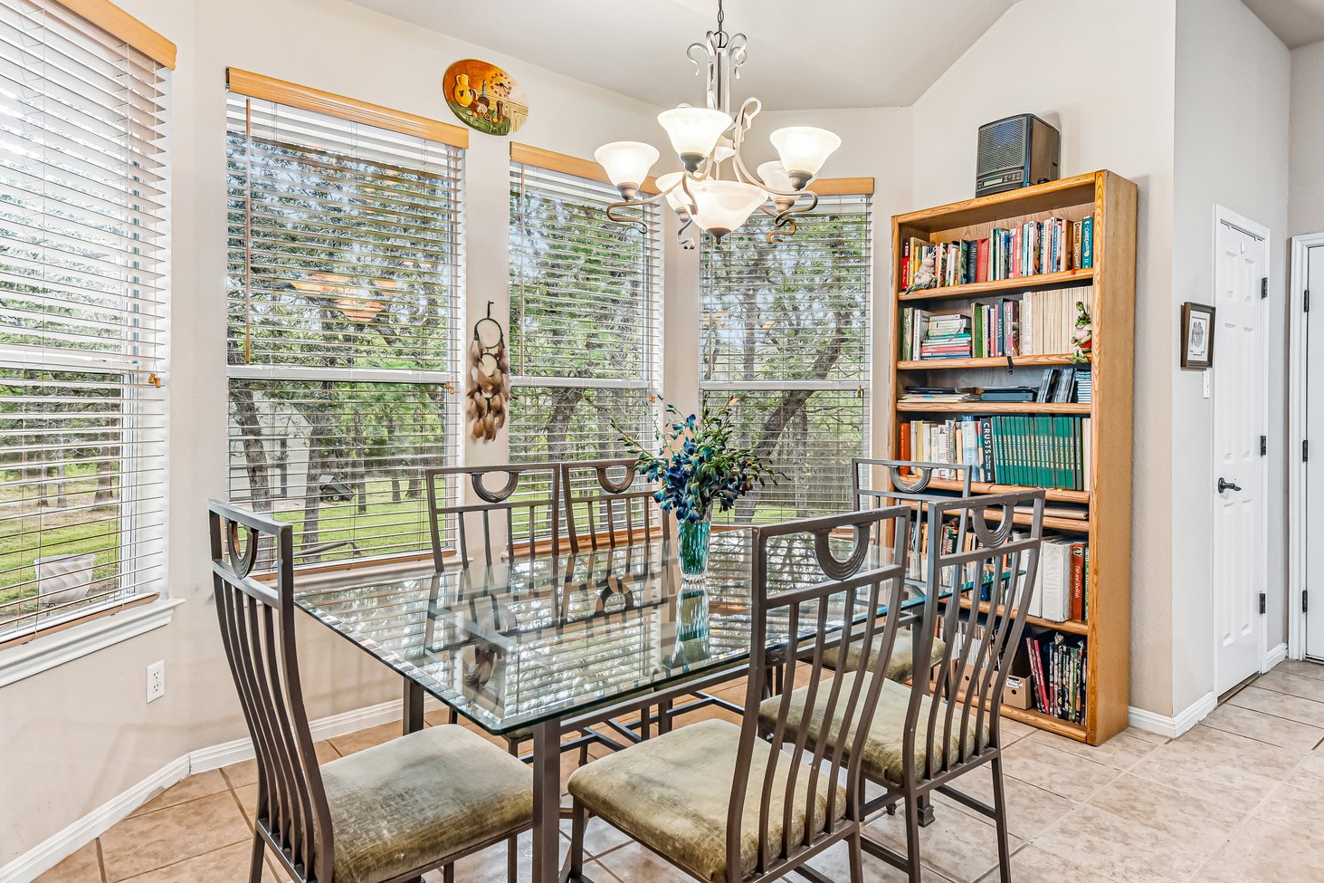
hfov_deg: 81.2
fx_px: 772
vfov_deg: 59.4
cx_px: 647
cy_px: 410
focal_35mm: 21
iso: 360
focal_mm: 15
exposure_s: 1/15
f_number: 8
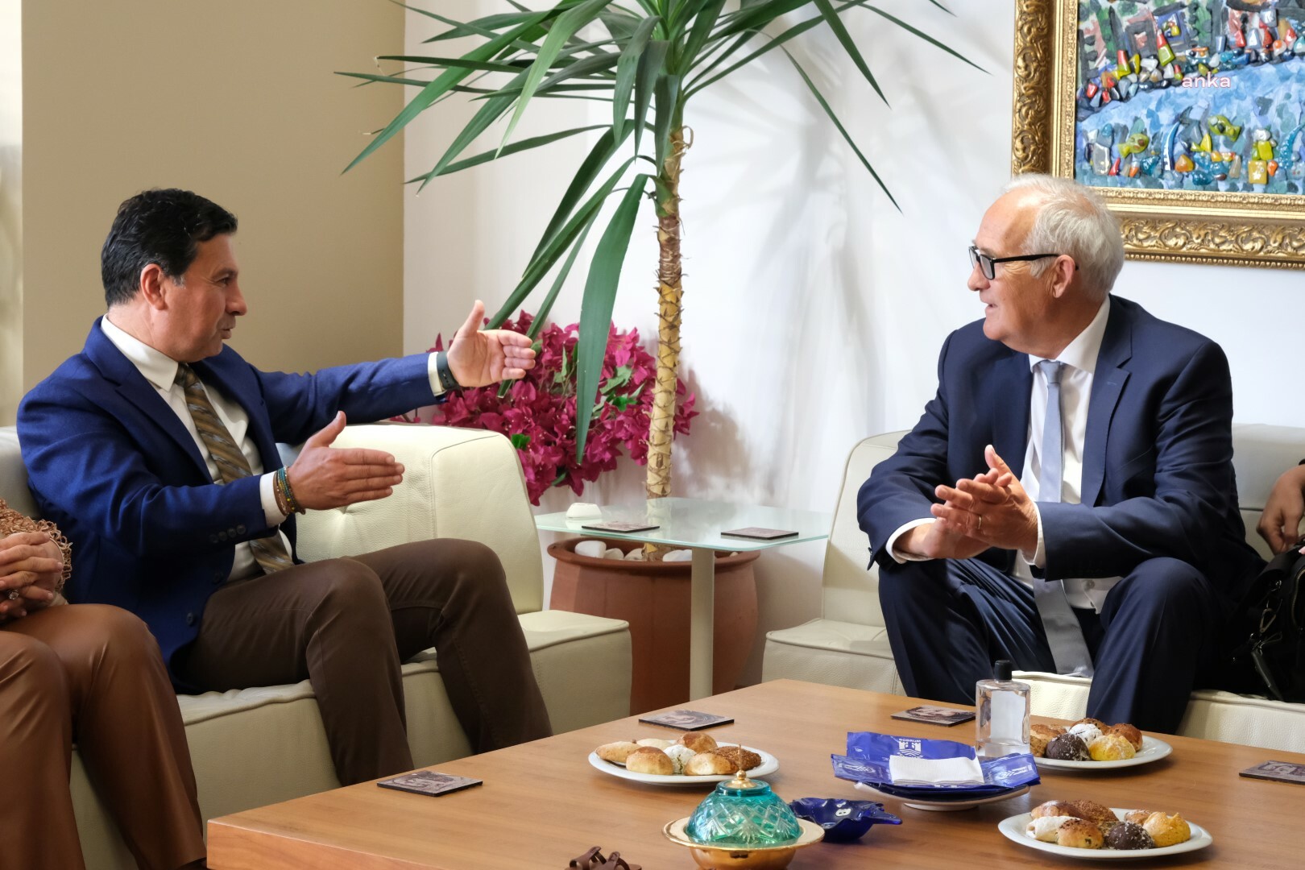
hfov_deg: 23.1
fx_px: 3190
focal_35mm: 88
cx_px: 652
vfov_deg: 15.5
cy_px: 435
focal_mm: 58.6
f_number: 8
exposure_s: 1/100
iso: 3200
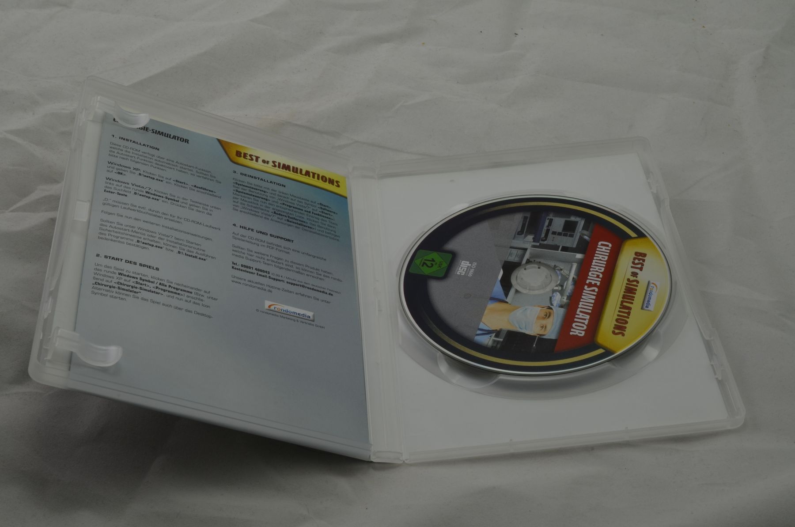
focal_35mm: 60
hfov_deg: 33.5
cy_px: 264
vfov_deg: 22.5
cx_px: 398
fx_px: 1323
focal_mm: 40
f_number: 20
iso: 100
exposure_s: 1/4
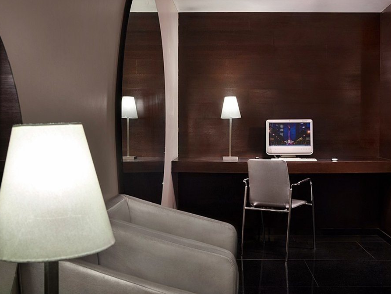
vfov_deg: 31.5
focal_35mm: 46
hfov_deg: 41.2
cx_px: 217
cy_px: 146
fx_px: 520
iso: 640
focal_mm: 42
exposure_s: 1/6
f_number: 13
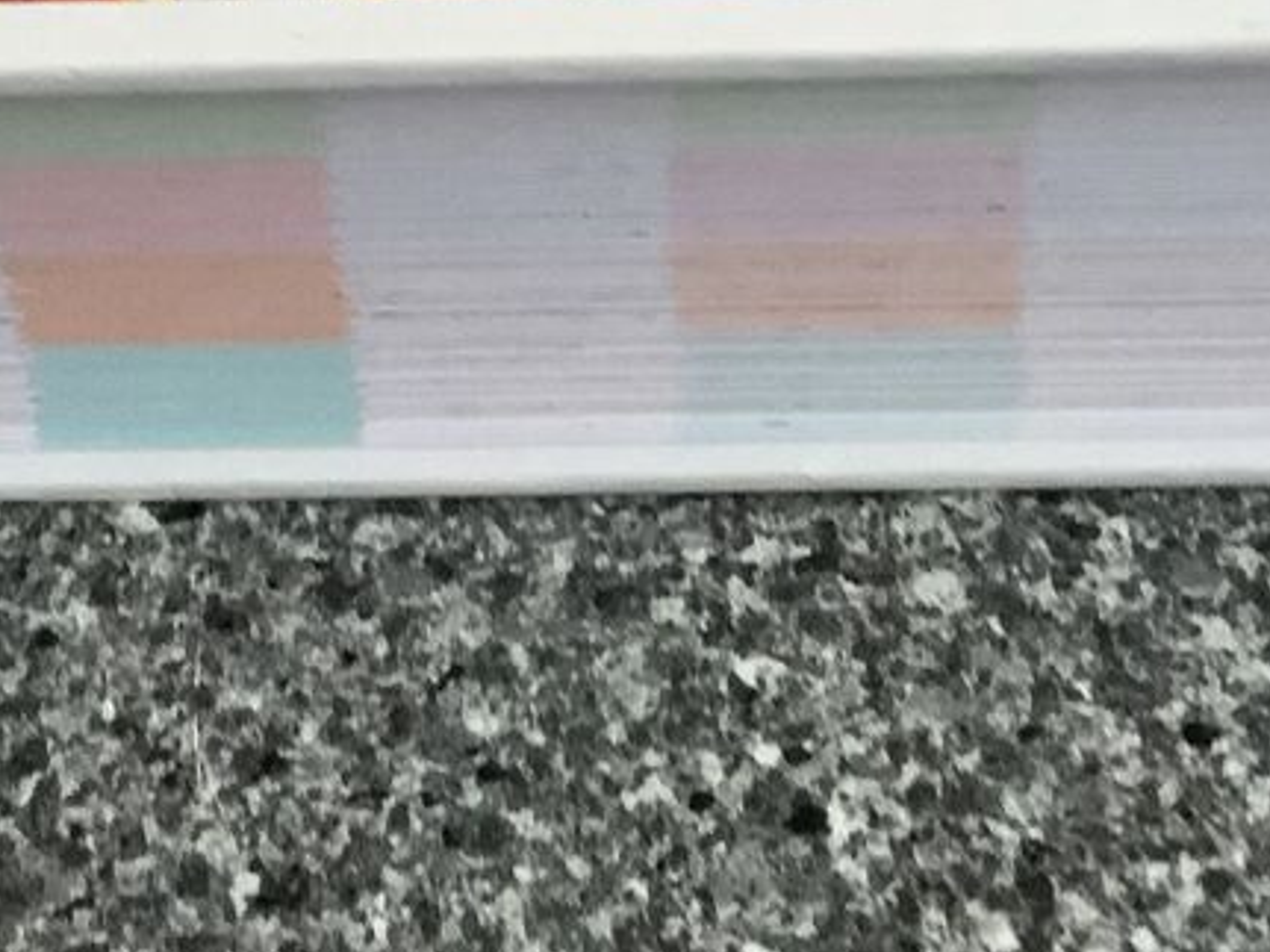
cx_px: 527
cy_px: 475
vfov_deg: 20.4
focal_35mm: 72
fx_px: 2641
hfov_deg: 27.0
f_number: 2.4
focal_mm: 3.3
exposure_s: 1/40
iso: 400
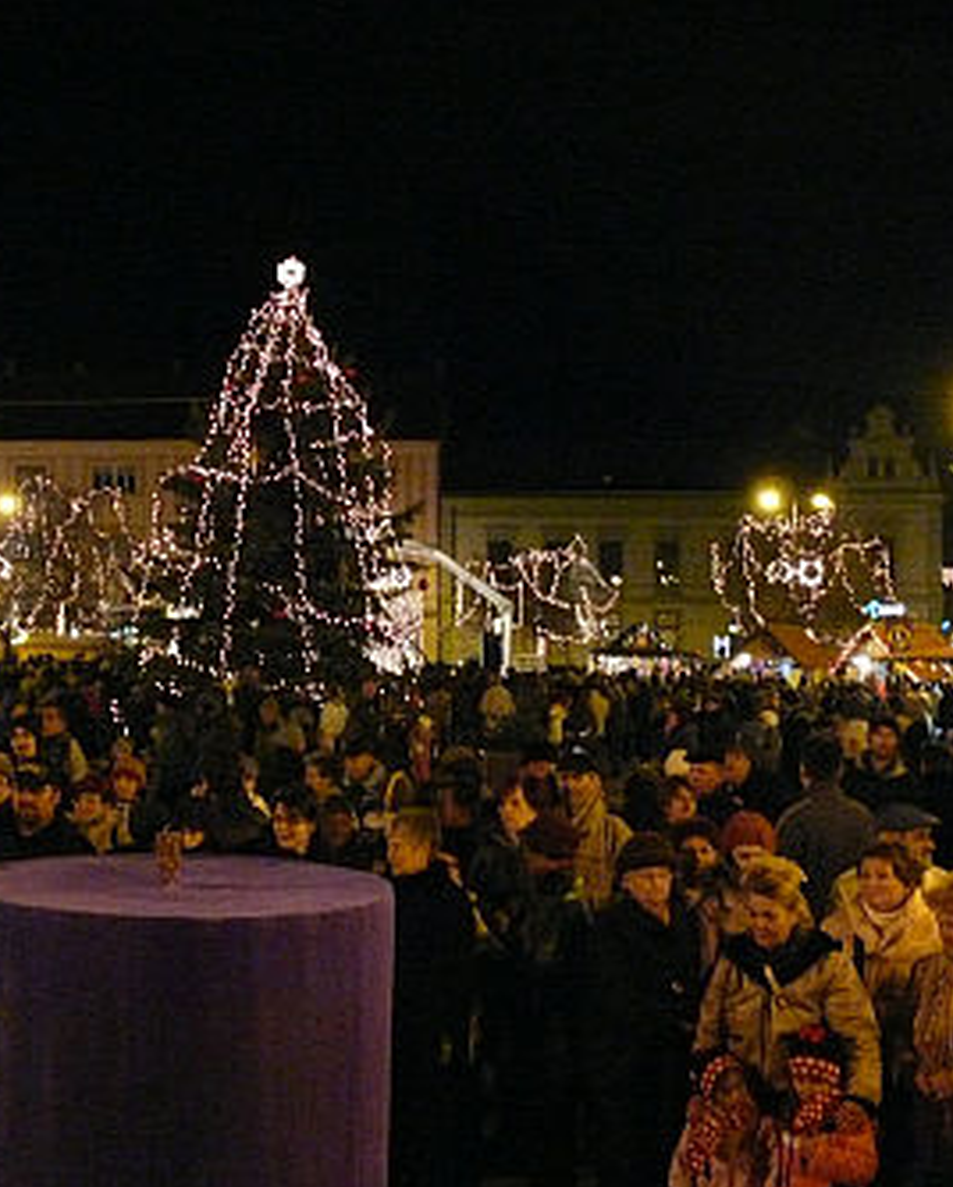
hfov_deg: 32.4
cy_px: 594
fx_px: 1619
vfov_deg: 40.3
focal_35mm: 46
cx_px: 292
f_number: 2.8
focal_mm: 7.4
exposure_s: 1/15
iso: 800
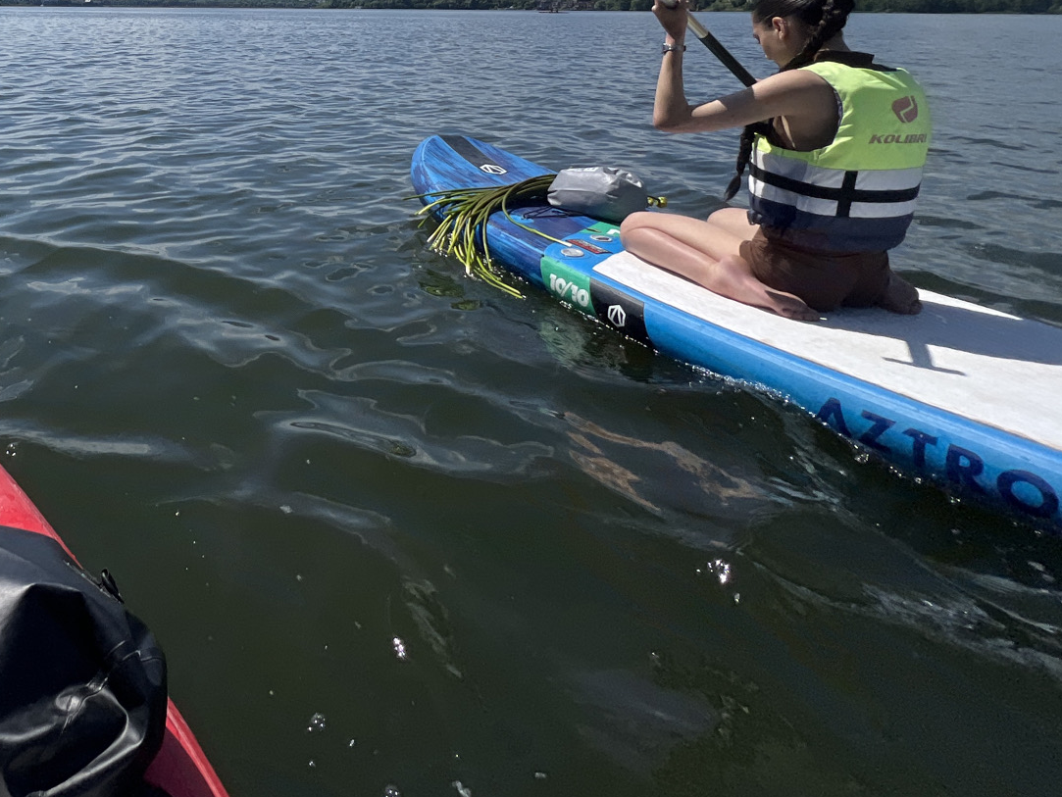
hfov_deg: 62.9
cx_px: 158
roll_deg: -1.3
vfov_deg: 50.4
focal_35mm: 24
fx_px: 737
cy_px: 79
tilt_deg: -4.4
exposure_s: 1/3040
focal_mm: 1.57
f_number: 1.8
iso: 32
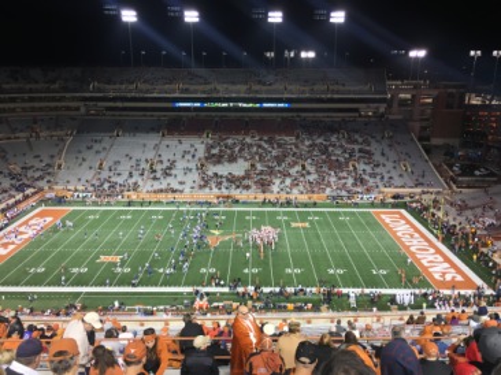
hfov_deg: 61.7
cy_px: 188
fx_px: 419
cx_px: 250
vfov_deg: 48.2
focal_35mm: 29
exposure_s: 1/30
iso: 25
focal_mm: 4.15
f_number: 2.2
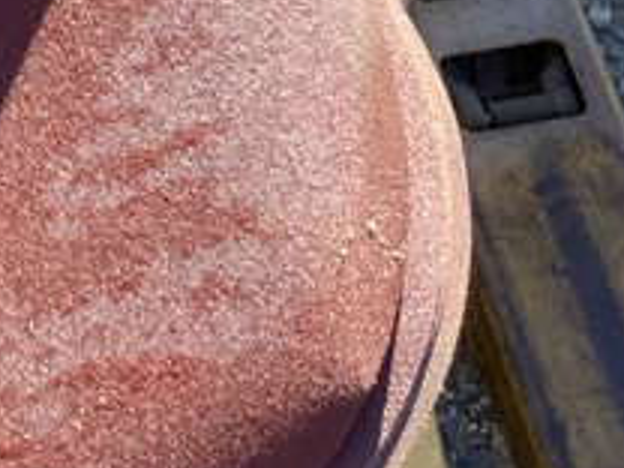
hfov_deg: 17.1
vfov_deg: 13.0
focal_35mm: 112
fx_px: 2019
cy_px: -44
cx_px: -27
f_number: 2.4
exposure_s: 1/142
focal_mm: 3.3
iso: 25
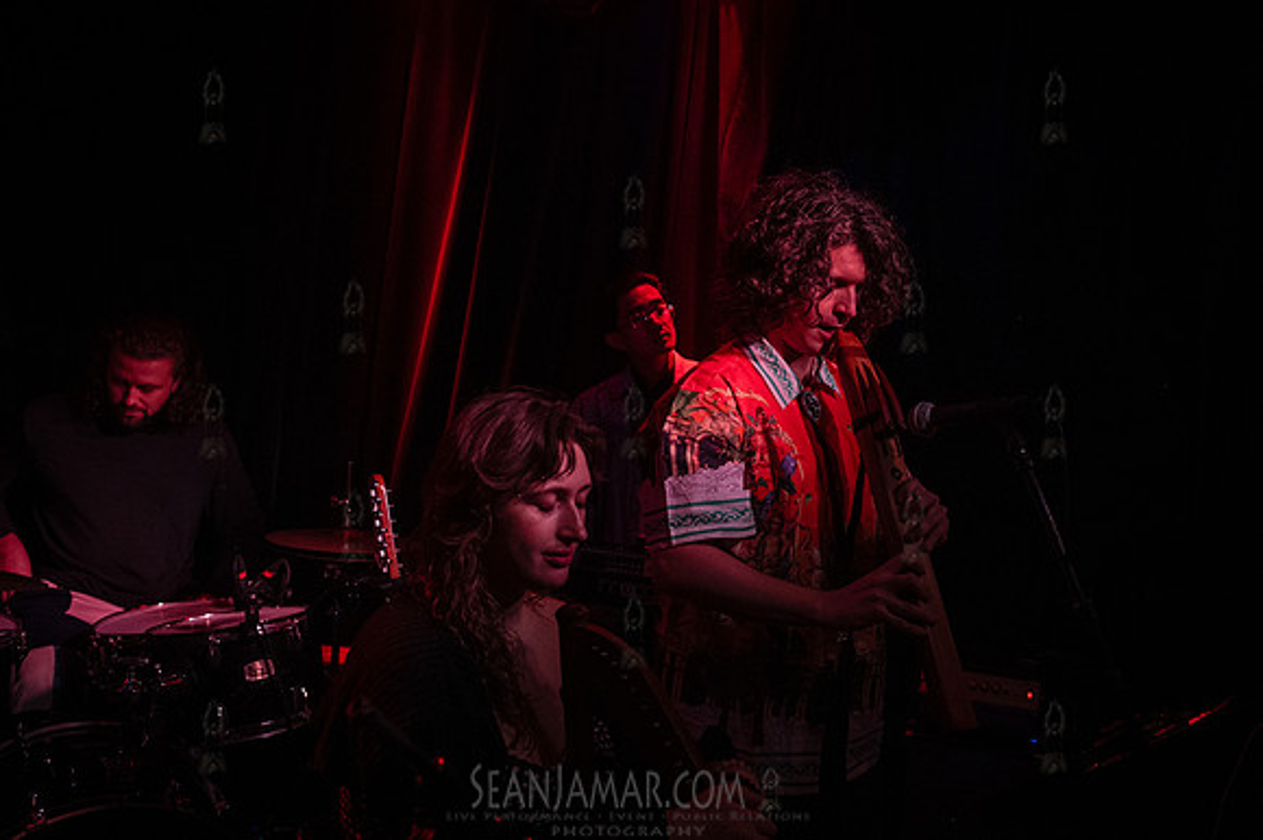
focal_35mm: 34
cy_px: 426
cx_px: 689
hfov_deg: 56.3
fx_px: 1177
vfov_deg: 39.3
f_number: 3.5
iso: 10000
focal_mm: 29
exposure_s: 1/320
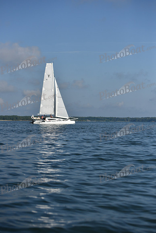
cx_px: 78
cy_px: 116
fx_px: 455
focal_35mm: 70
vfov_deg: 28.8
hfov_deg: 19.5
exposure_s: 1/8000
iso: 320
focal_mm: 70
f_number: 4
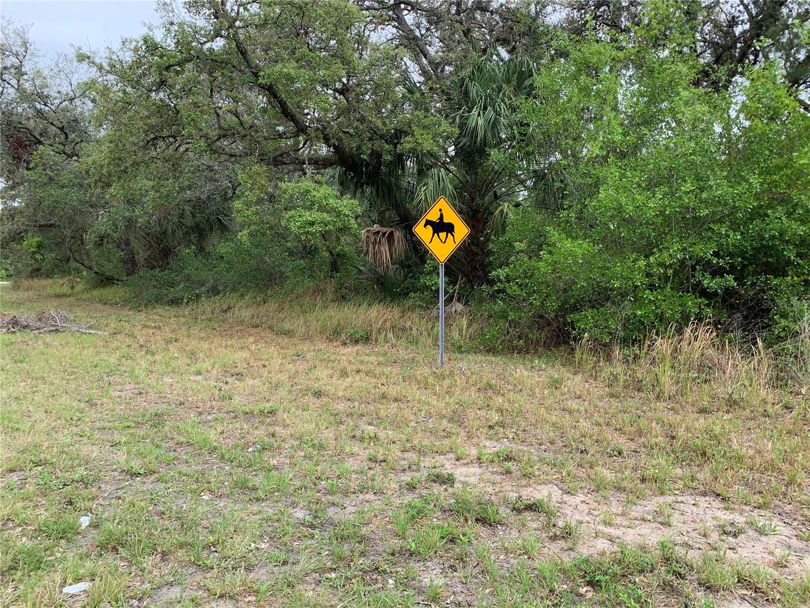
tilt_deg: -2.6
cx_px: 405
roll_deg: +2.8
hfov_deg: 67.3
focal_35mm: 26
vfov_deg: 53.1
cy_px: 304
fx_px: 608
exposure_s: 1/471
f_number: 1.8
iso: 25
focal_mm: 4.25
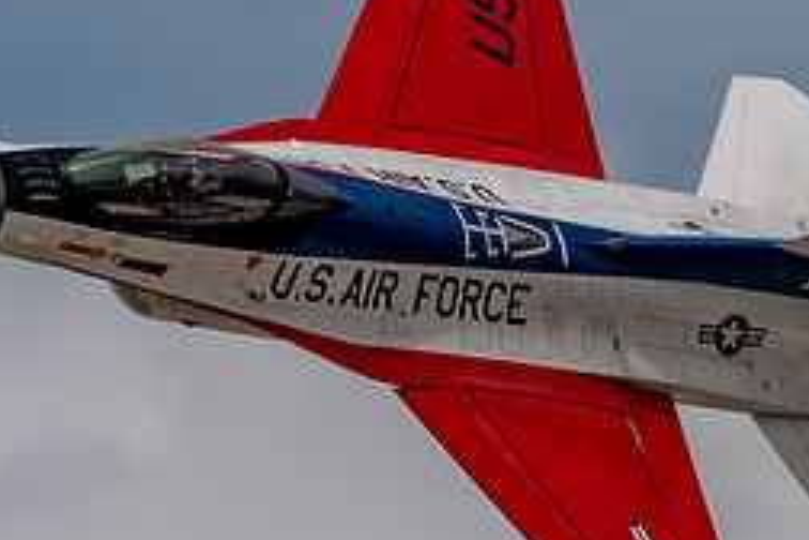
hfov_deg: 1.3
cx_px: 920
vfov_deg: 0.9
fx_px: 35751
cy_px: 483
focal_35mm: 1591
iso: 250
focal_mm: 300
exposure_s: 1/320
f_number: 25
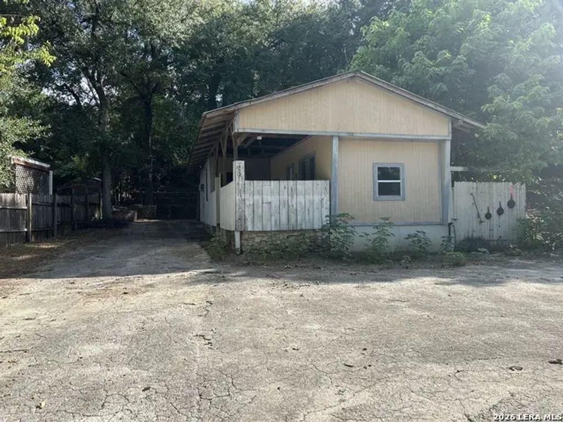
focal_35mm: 26
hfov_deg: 67.3
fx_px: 423
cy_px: 211
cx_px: 282
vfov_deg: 53.1
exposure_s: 1/1645
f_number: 1.5
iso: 50
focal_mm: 5.7
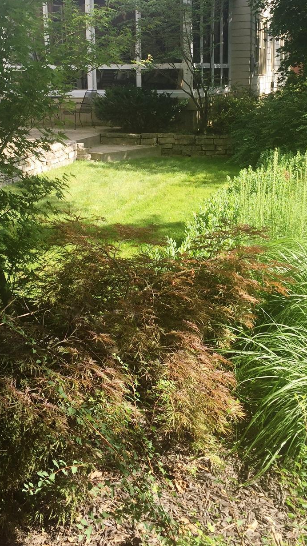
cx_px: 138
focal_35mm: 42
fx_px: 608
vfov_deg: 47.7
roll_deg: +2.0
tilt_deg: -9.7
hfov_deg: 28.3
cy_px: 190
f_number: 2.2
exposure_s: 1/534
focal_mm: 4.15
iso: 32
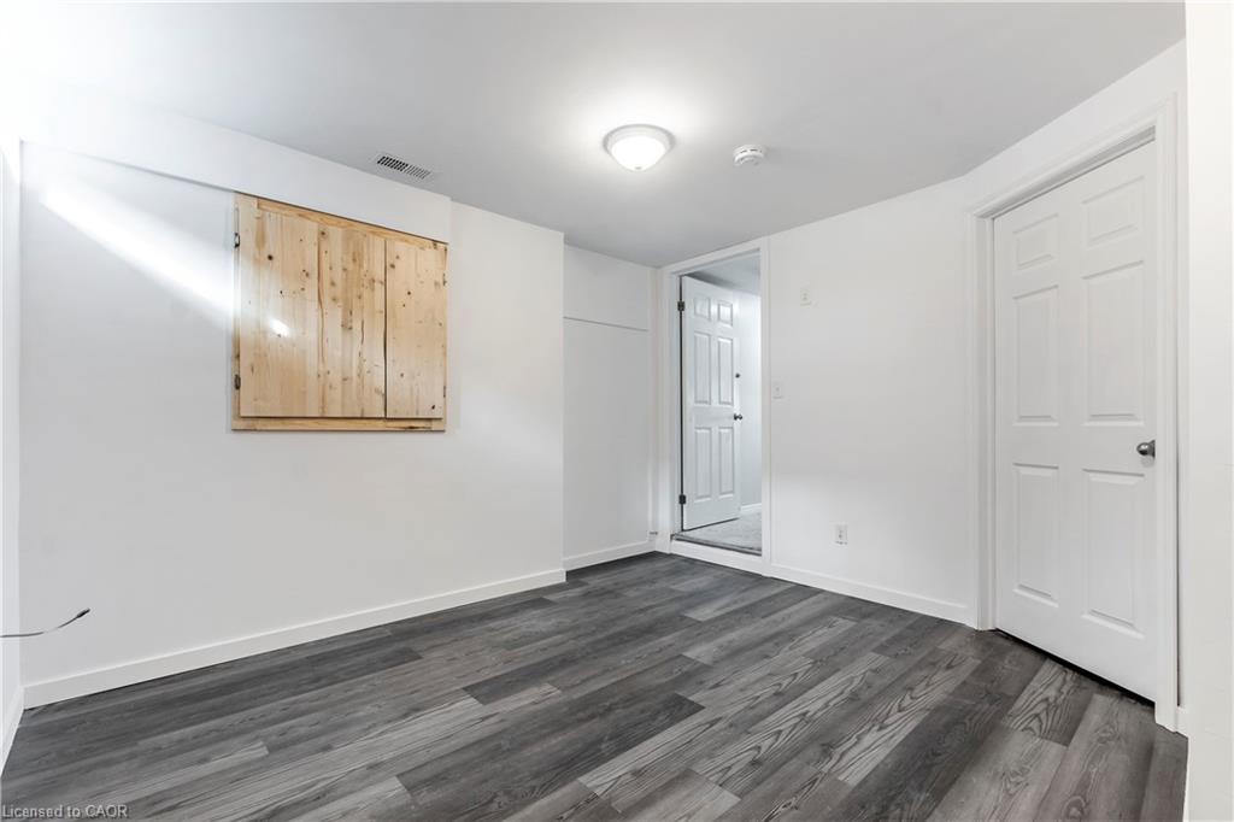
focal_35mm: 15
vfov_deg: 77.3
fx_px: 514
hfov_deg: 100.4
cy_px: 411
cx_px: 617
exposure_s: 1/3
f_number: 8
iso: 200
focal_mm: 10
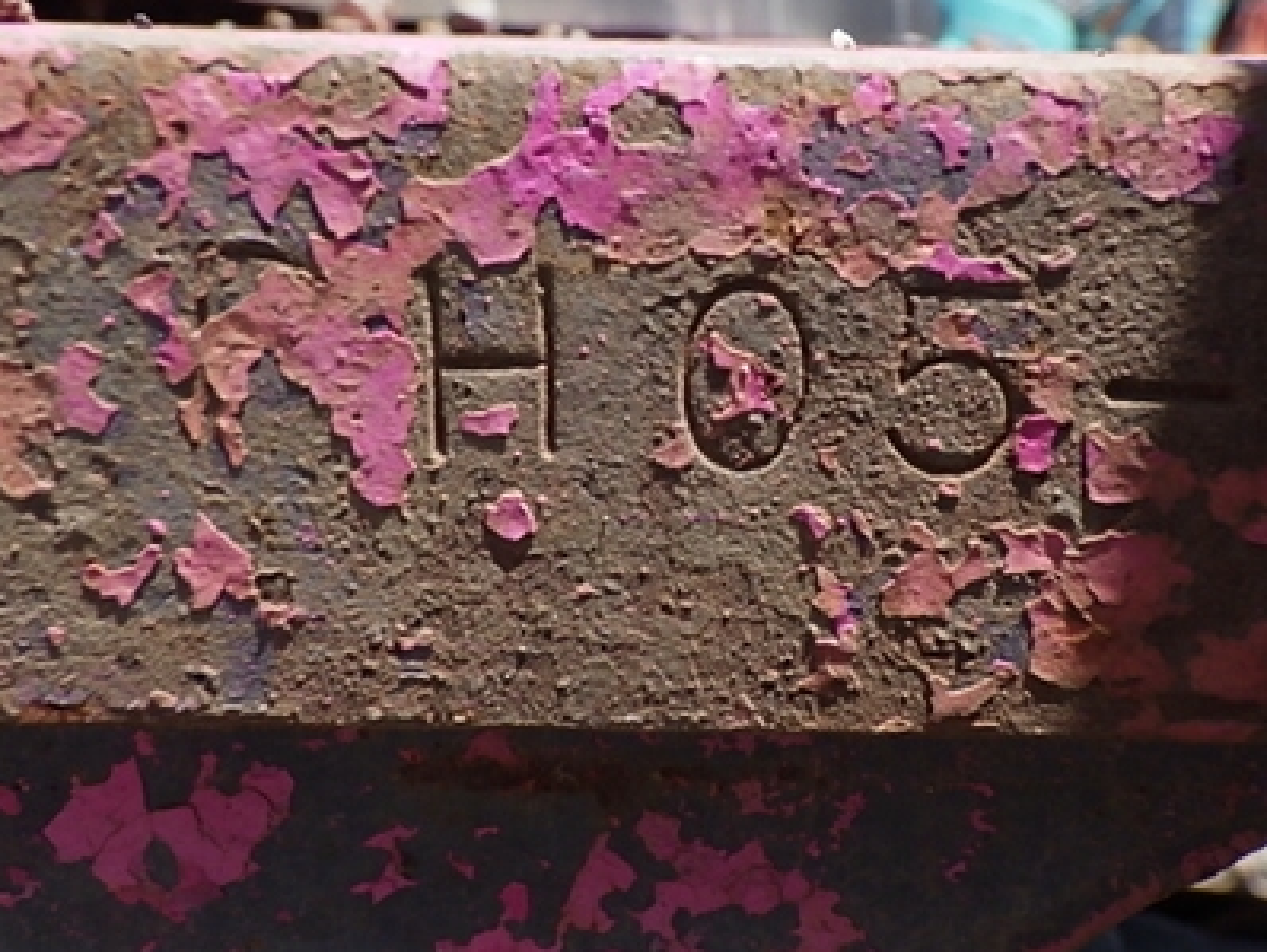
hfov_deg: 45.7
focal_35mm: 41
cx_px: 675
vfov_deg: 35.1
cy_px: 401
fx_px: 1502
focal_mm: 6.1
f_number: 4.6
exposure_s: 1/500
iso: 250
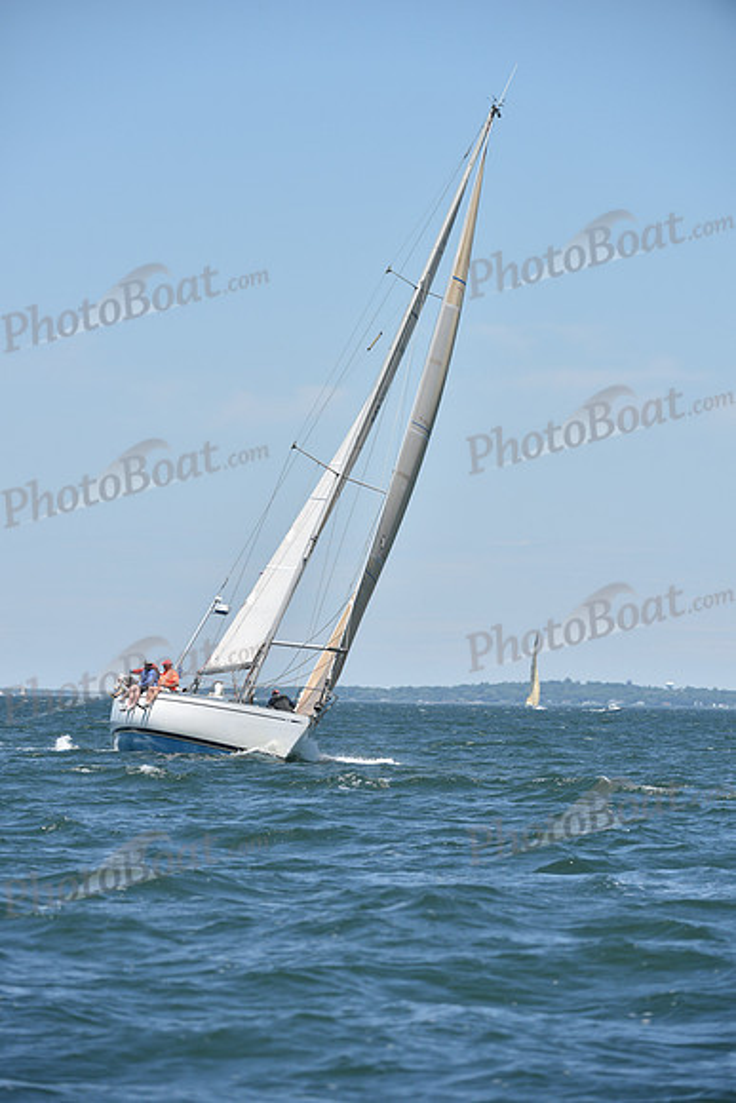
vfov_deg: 8.6
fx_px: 7355
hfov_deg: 5.7
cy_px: 552
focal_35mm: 240
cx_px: 368
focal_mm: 240
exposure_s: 1/1000
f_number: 7.1
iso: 250
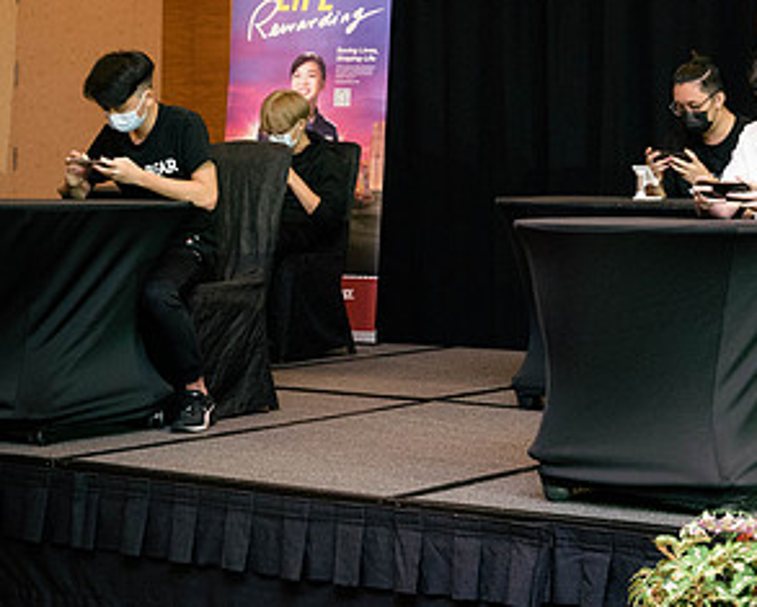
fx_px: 2041
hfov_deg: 20.5
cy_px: 110
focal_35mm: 91
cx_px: 723
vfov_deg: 16.8
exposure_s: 1/100
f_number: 6.3
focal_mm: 49
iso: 4000
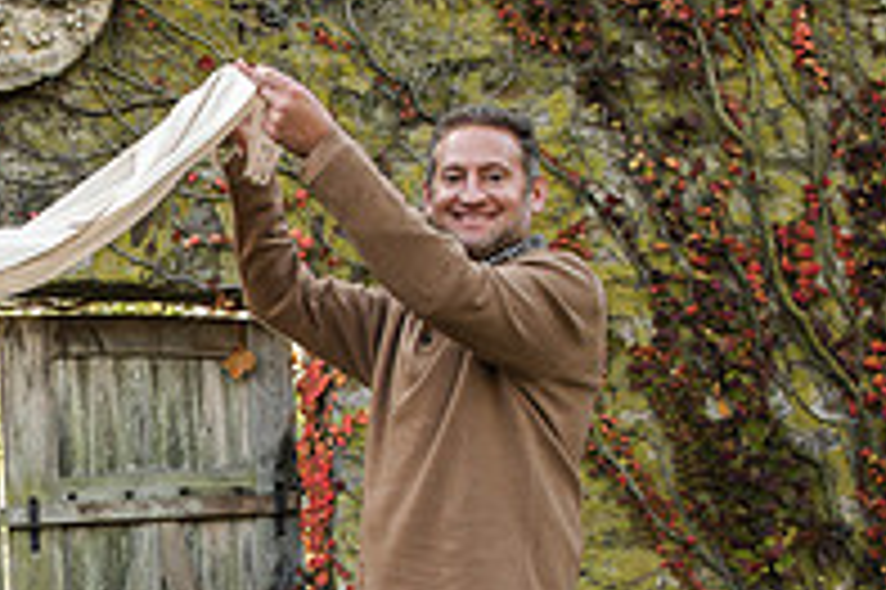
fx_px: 2041
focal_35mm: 83
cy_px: 554
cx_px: -66
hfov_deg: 23.2
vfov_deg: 16.2
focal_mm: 27
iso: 1000
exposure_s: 1/400
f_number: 5.6
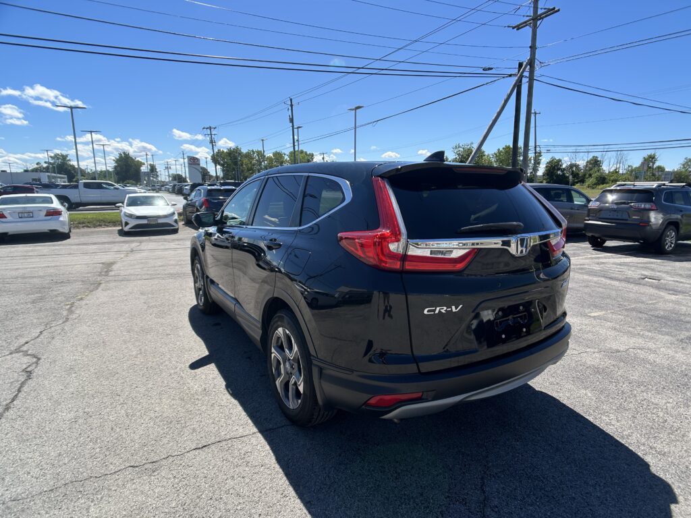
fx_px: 519
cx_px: 346
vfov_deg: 53.1
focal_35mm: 26
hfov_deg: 67.3
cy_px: 259
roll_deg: -0.1
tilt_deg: -10.5
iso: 50
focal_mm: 5.7
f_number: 1.5
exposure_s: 1/3571
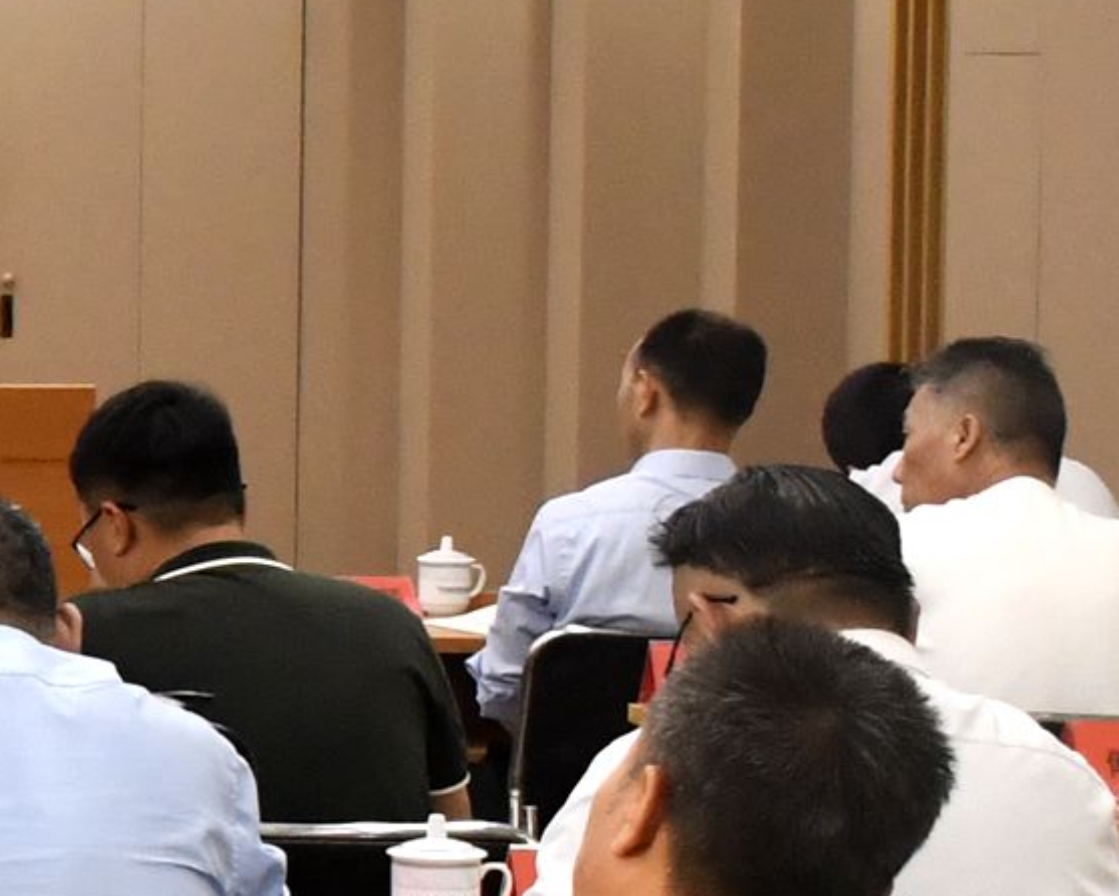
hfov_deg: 9.5
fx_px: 6030
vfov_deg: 8.5
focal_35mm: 182
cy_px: 506
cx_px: -1549
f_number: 7.1
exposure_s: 1/125
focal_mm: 24
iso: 1600
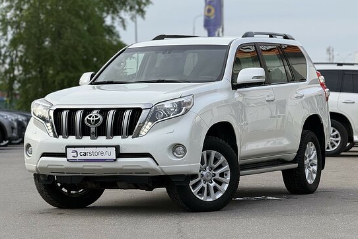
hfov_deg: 16.3
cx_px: 179
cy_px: 114
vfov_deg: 10.9
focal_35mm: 126
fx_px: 1254
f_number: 2.8
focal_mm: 15.66
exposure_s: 1/418
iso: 50
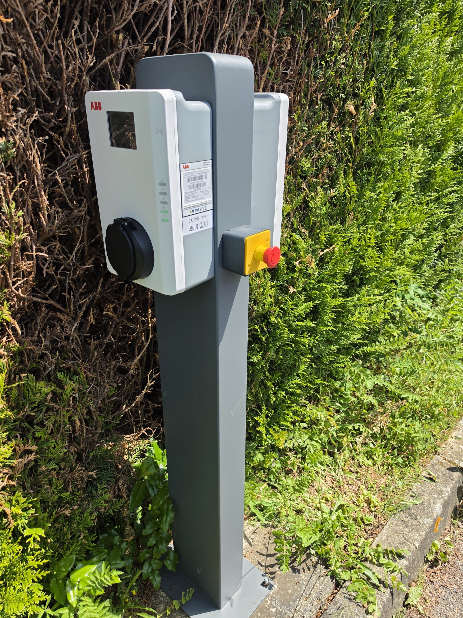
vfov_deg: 73.9
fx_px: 410
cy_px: 309
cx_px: 232
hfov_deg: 58.9
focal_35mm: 23
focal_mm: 6.5
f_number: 1.4
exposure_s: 1/2985
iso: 64
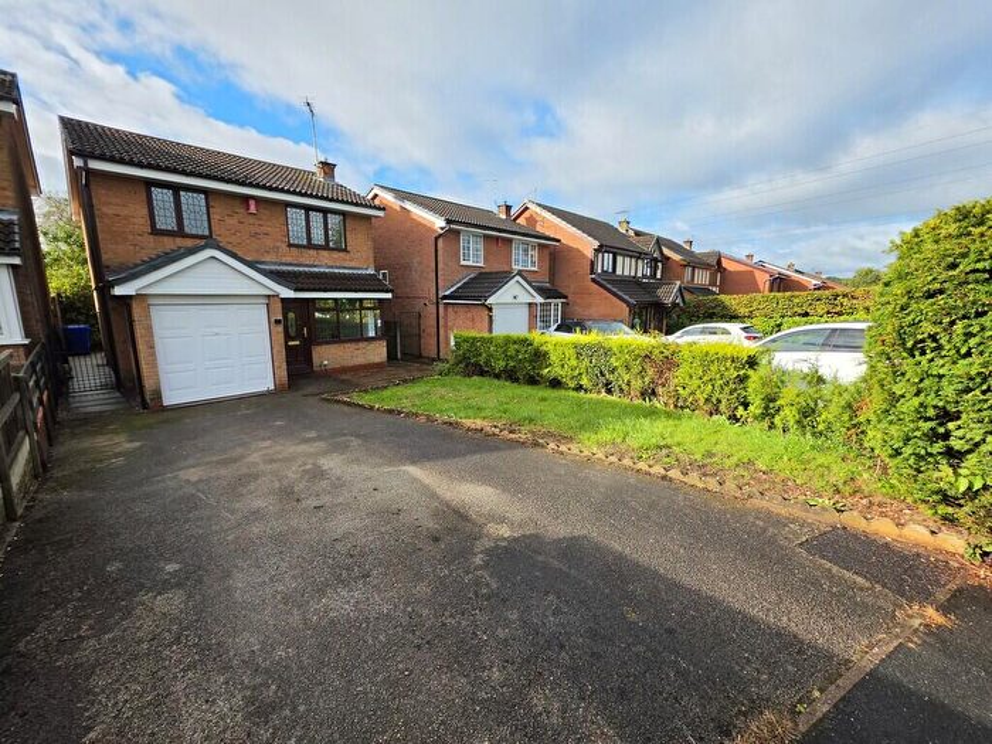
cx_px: 496
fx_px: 373
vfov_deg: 89.9
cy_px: 372
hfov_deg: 106.2
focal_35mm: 13
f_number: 1.9
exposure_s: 1/1000
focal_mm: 2.2
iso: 32
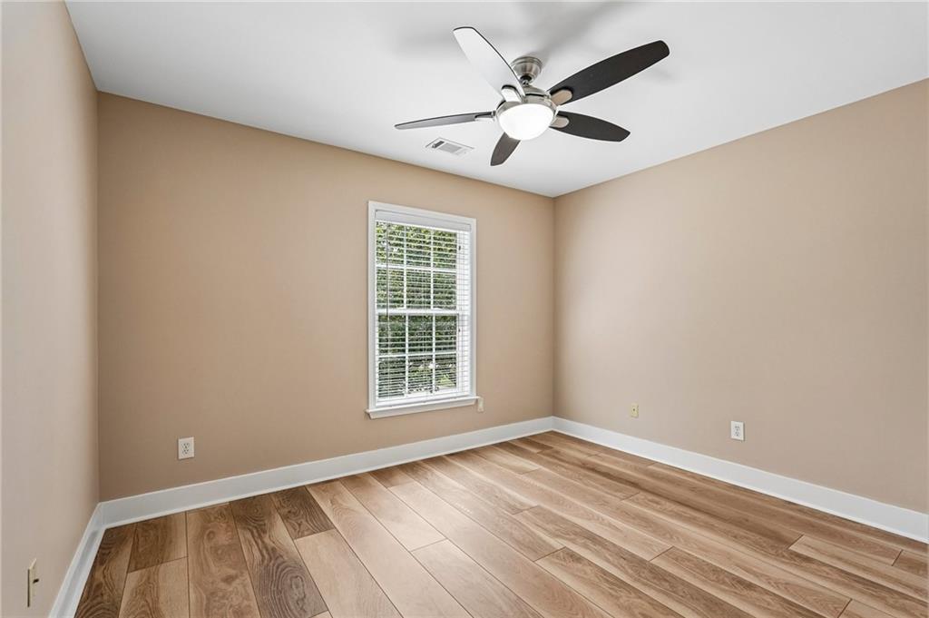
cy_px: 309
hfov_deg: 96.8
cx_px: 464
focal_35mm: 16
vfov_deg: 73.7
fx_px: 413
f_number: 8
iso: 800
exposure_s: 1/160
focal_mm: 16
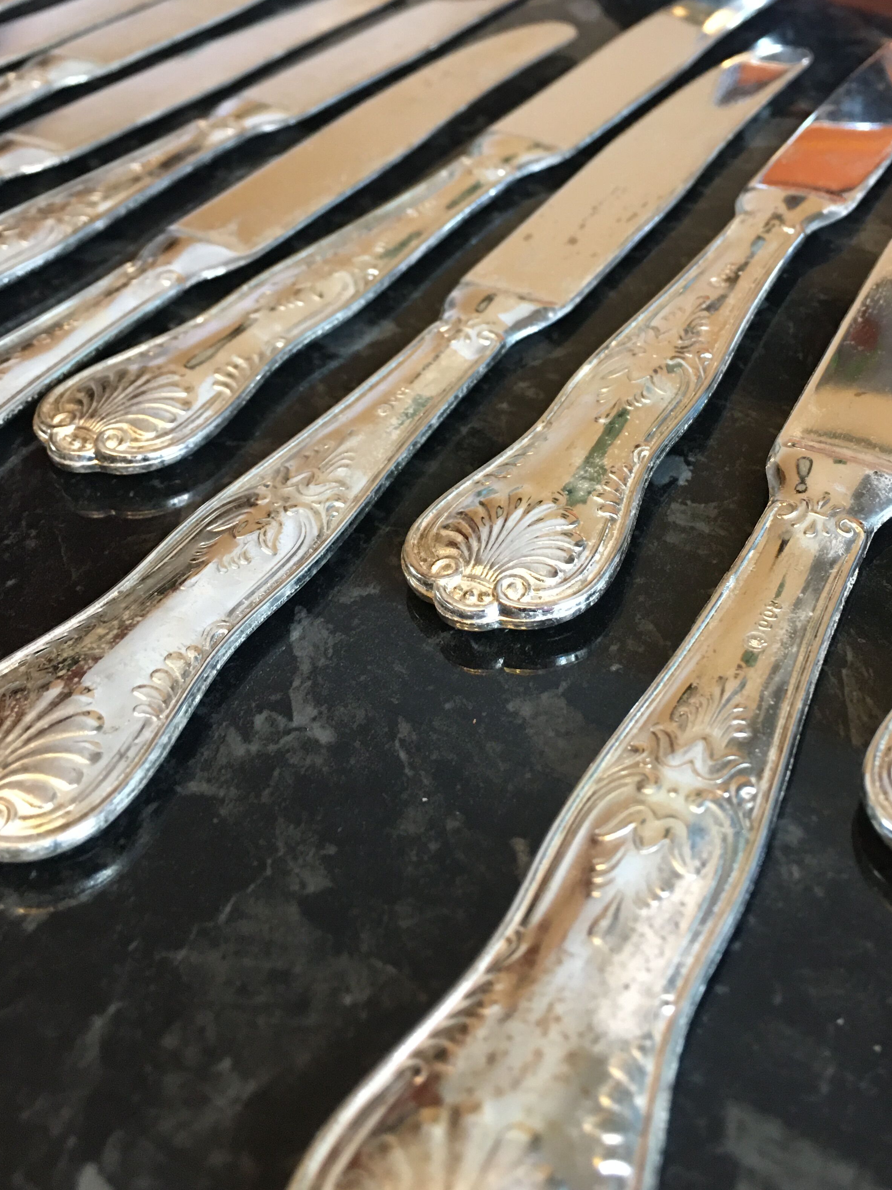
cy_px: 456
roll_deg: +0.8
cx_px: 557
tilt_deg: -36.4
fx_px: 1271
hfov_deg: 38.4
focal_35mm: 37
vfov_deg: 49.7
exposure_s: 1/10
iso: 100
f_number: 2.2
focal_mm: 4.15
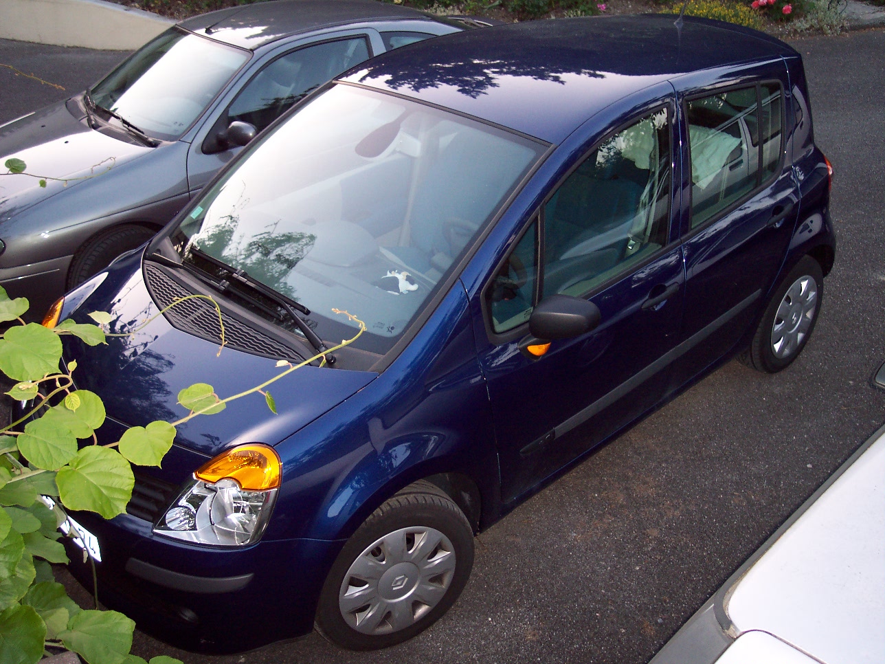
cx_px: 442
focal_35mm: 38
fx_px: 972
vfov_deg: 37.7
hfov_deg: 49.0
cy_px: 332
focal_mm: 8
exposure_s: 1/30
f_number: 2.8
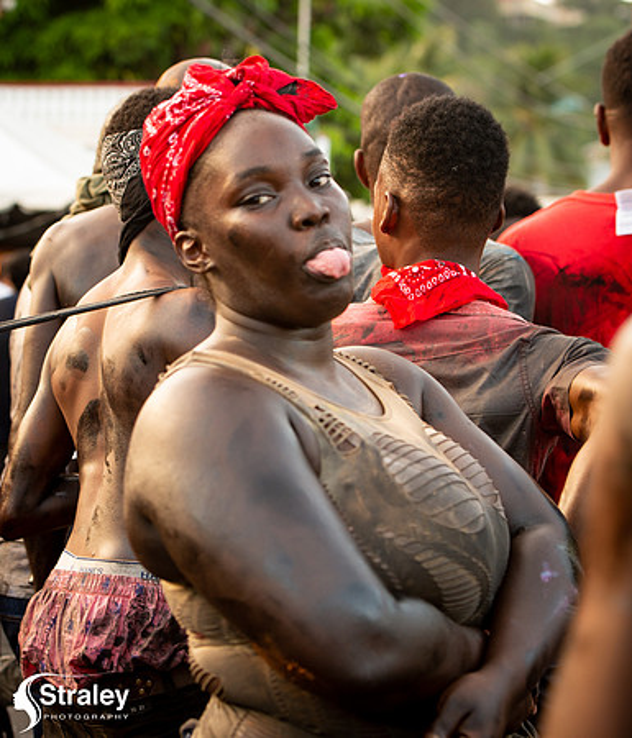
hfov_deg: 15.8
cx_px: 194
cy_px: 349
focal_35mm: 101
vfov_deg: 18.5
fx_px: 2271
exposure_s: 1/200
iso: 640
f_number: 5
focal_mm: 70
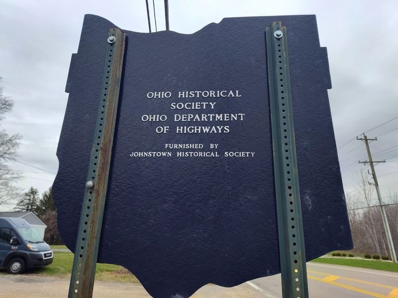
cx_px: 199
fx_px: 264
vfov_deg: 58.9
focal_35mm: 23
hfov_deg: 73.9
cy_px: 149
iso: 100
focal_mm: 5.56
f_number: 1.8
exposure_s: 1/245
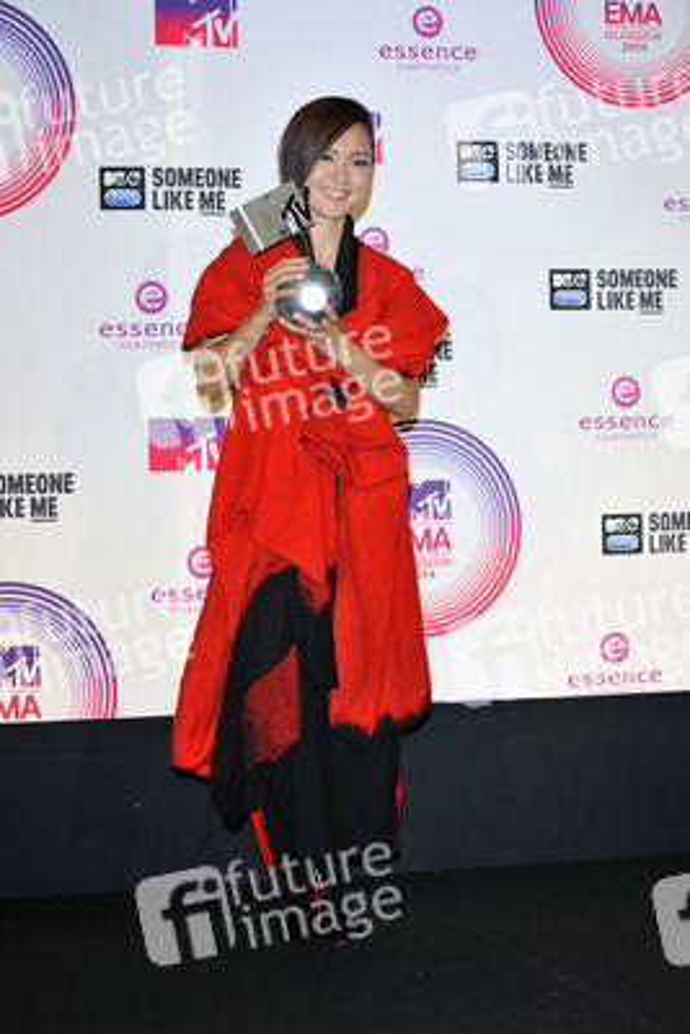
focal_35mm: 80
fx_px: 2298
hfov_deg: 17.1
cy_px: 517
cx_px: 345
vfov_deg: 25.4
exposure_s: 1/250
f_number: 7.1
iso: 800
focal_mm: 80
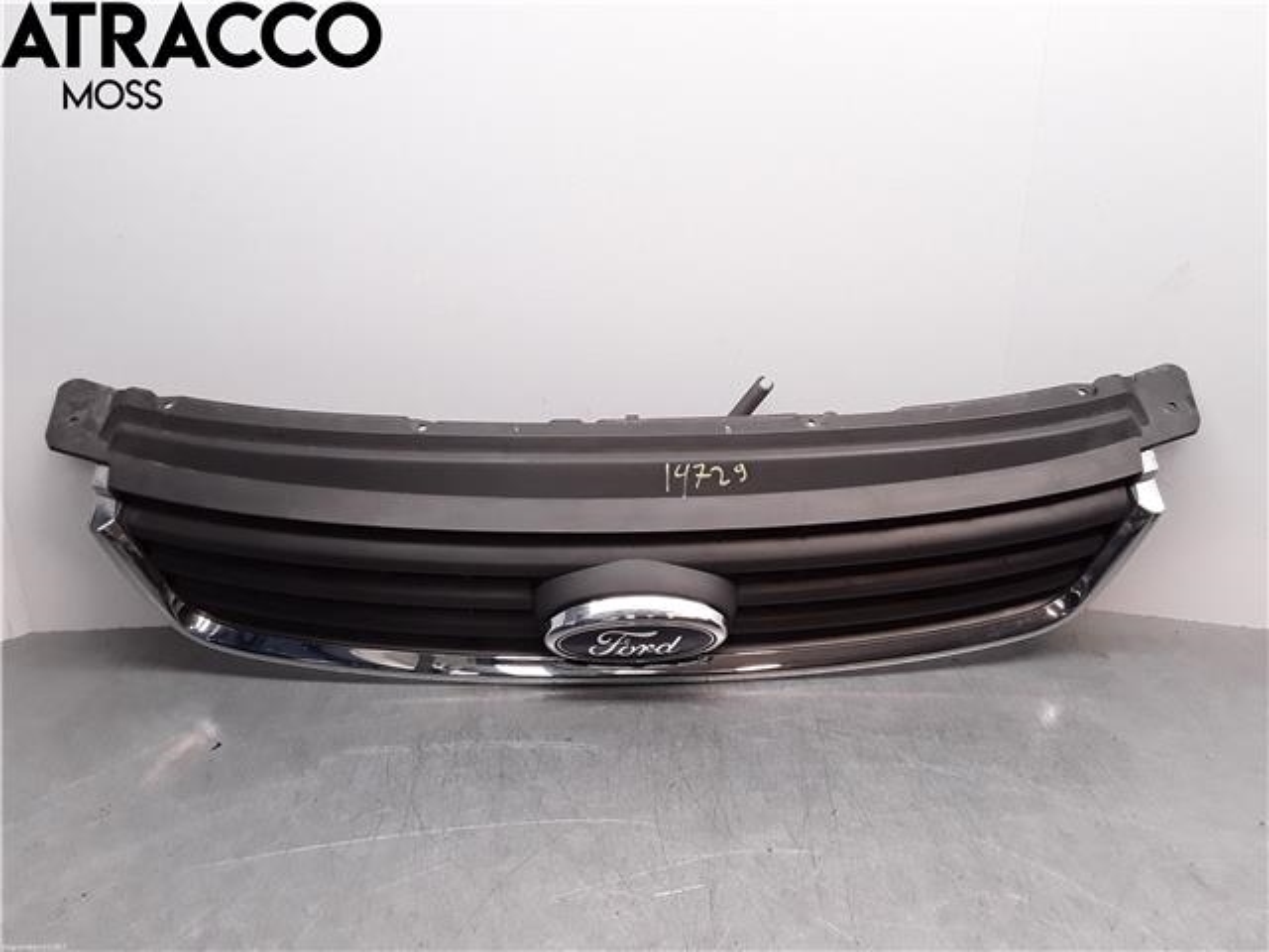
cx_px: 634
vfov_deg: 49.7
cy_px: 476
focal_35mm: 28
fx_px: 1026
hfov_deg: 63.4
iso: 100
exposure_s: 1/121
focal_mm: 2.91
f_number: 1.9
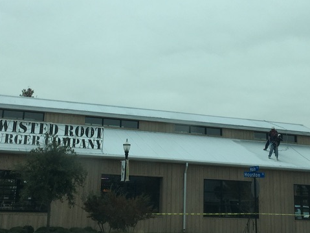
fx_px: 555
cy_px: 56
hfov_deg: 31.2
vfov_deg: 23.4
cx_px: 168
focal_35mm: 62
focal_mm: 4.15
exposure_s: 1/1261
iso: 25
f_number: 2.2
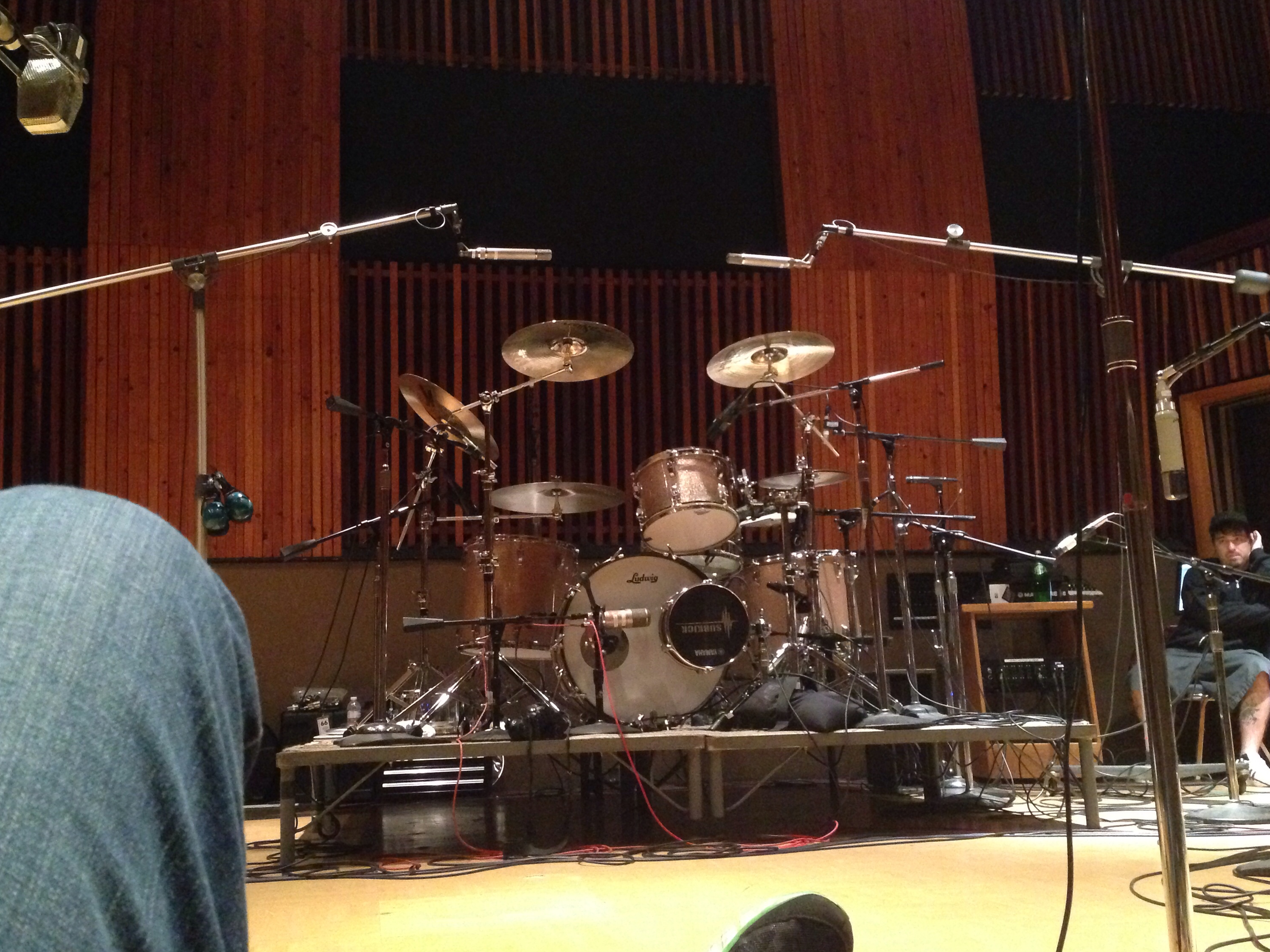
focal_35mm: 36
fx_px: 1321
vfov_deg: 39.7
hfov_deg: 51.3
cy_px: 484
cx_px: 608
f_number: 2.4
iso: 800
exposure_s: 1/15
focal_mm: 4.12
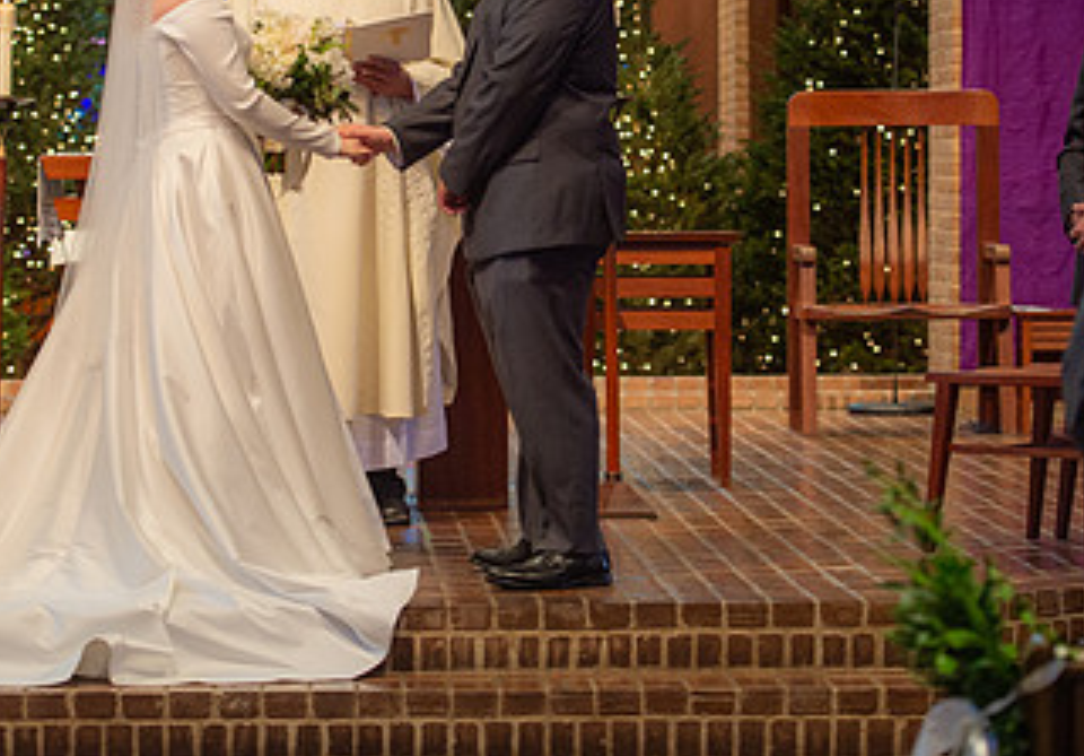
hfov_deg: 13.0
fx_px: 4733
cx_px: 351
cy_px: 194
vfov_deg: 9.1
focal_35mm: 155
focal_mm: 80
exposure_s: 1/160
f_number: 2.8
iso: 1250
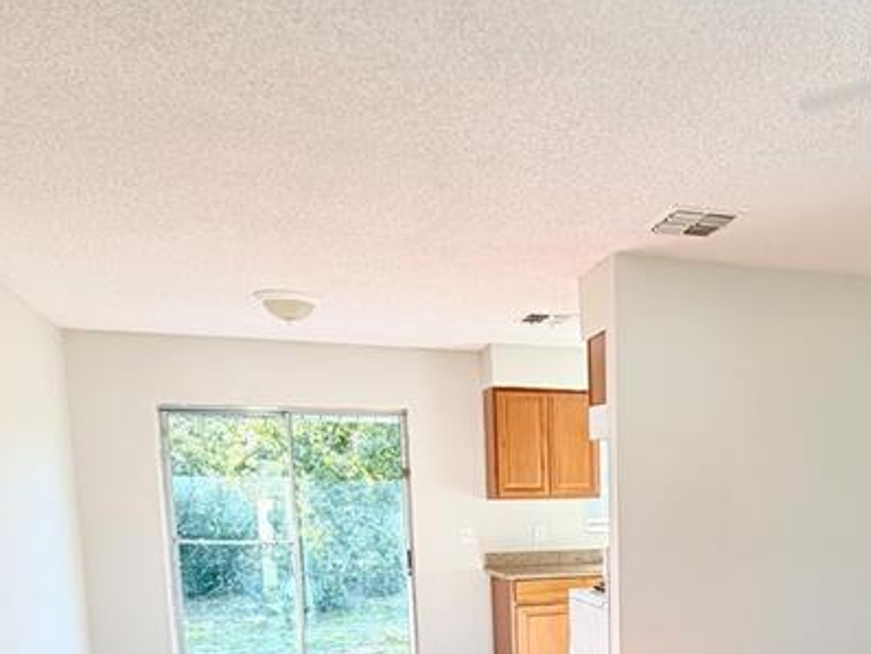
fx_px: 906
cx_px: 681
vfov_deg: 36.8
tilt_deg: -7.7
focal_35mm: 36
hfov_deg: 48.8
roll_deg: +0.2
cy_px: 606
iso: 64
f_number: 2.2
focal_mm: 2.22
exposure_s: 1/120
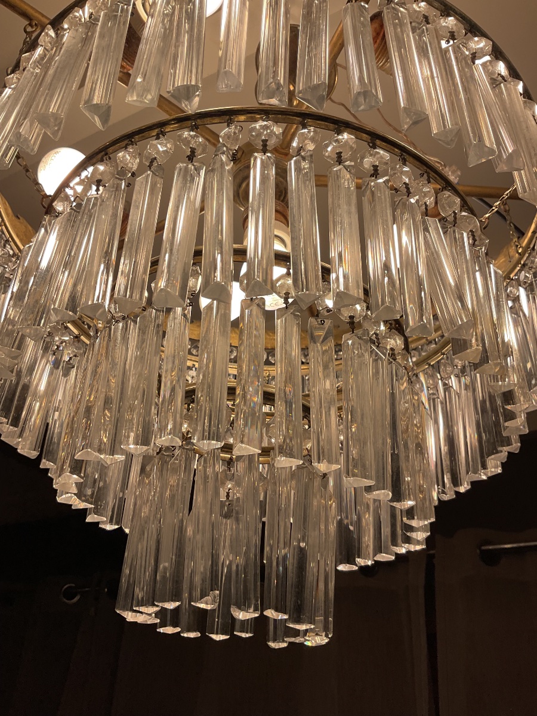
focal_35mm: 29
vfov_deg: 61.7
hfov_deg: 48.2
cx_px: 268
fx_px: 600
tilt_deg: +32.8
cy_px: 358
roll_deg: -3.7
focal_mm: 3
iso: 16
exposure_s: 1/155
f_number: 1.8
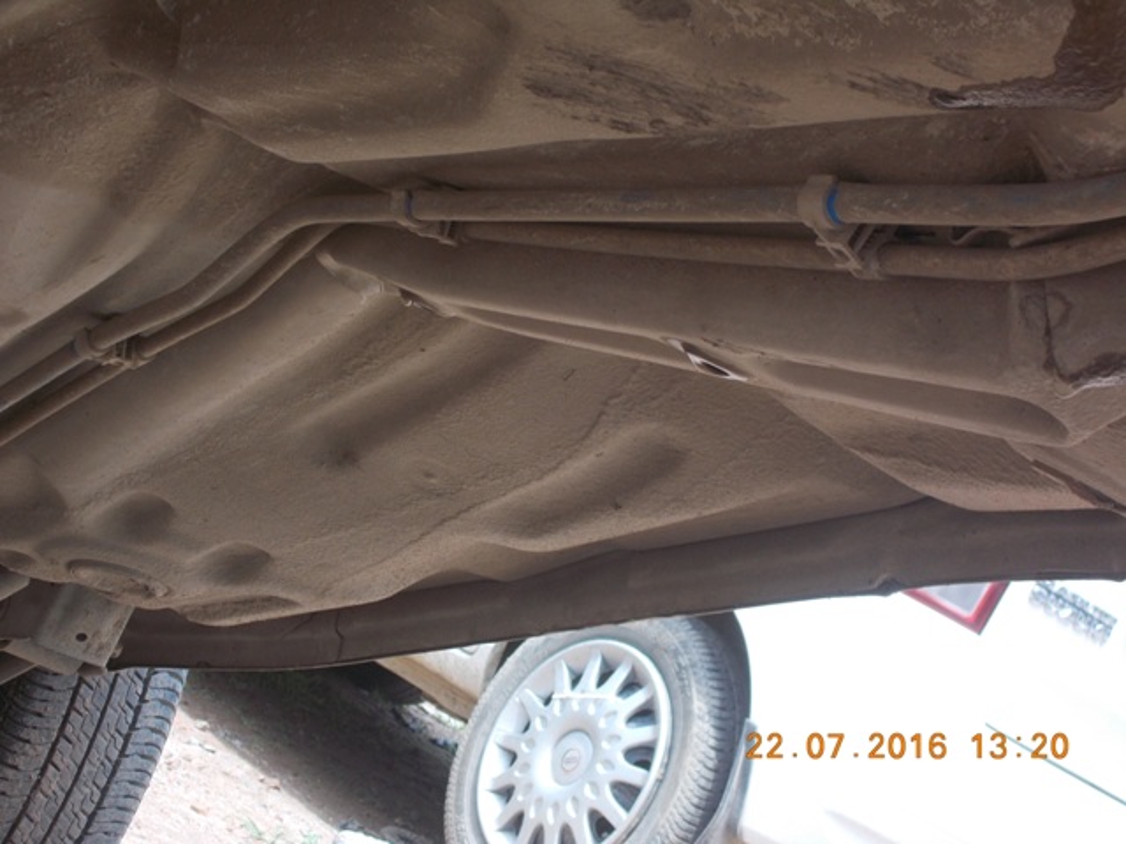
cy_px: 422
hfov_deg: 22.8
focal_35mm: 86
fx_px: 2797
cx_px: 563
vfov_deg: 17.2
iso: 100
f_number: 6.3
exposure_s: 1/60
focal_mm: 15.4
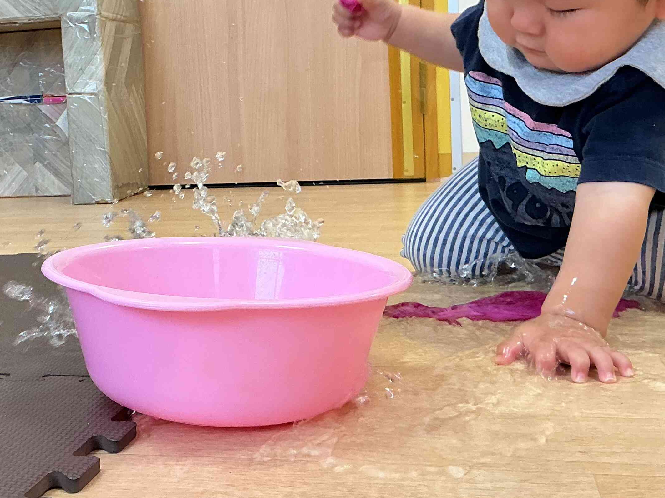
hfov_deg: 34.3
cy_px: 184
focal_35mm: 55
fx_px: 1056
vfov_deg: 26.5
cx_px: 174
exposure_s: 1/120
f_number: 1.8
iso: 50
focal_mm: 3
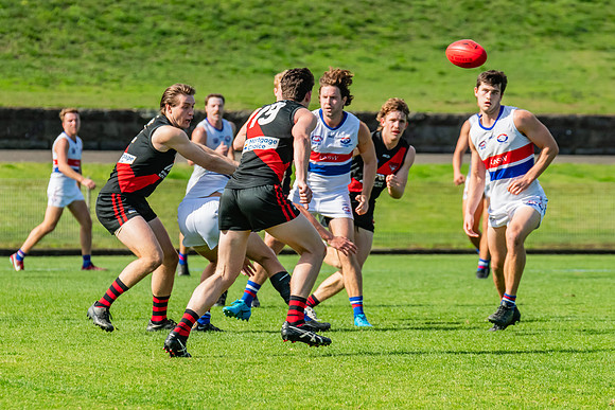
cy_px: 195
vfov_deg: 2.7
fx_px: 8723
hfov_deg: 4.0
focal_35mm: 511
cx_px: 273
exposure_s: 1/1600
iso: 800
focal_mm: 310
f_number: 9
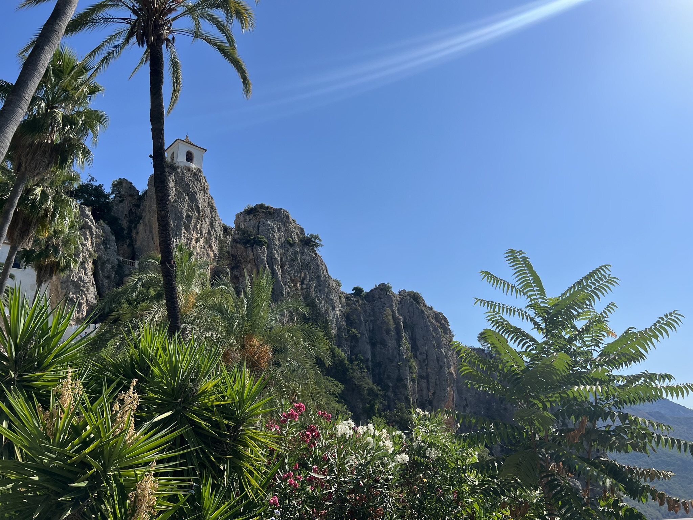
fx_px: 521
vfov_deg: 53.1
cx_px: 346
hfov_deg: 67.3
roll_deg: +1.4
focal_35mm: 26
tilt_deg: +20.6
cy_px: 260
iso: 50
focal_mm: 5.7
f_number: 1.5
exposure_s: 1/7463
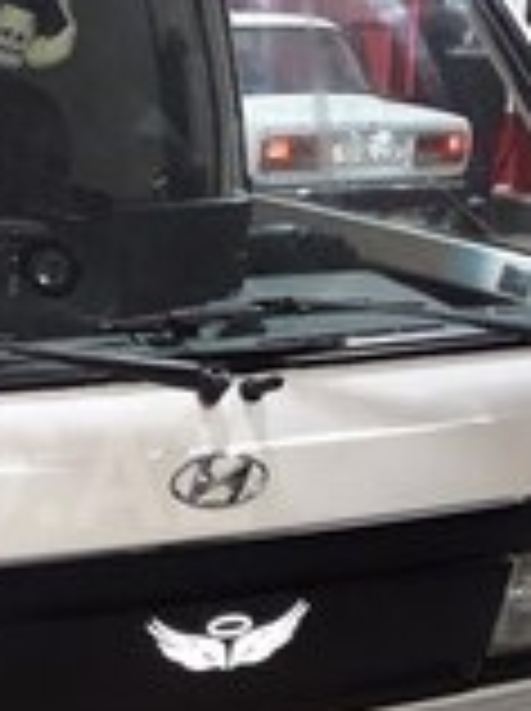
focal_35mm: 85
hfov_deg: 16.6
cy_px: 477
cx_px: -94
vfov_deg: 22.9
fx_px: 1743
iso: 200
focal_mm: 3.71
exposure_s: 1/25
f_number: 1.7
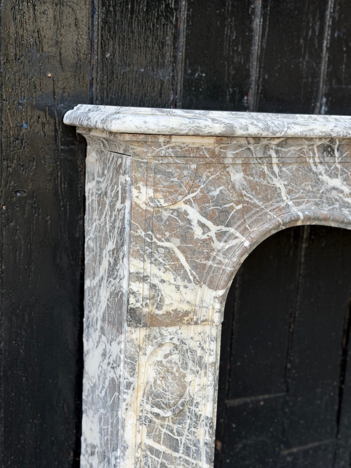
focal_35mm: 48
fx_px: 649
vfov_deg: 39.7
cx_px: 176
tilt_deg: -12.5
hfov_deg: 30.3
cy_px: 234
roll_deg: -3.8
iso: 64
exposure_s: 1/232
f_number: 1.78
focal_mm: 6.76
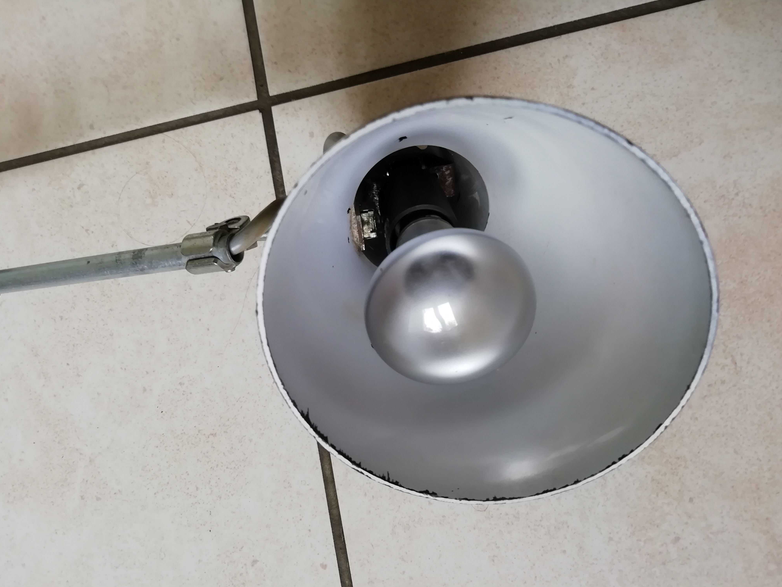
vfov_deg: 51.3
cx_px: 389
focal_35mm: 27
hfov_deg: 65.3
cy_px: 300
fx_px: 610
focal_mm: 3.21
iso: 80
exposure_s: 1/33.3
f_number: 2.2
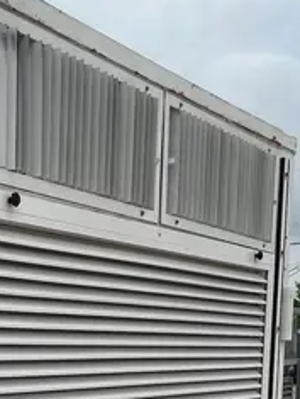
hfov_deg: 17.3
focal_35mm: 81
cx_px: -78
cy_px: 497
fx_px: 933
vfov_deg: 22.0
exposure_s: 1/1618
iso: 32
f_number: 1.6
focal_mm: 4.2
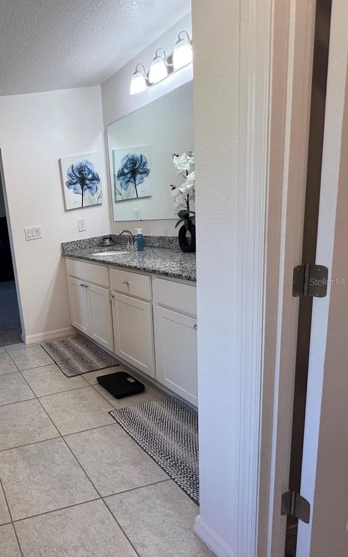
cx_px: -29
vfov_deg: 88.0
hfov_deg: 46.8
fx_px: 288
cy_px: 281
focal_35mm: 19
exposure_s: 1/120
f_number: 1.8
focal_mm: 1.57
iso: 100
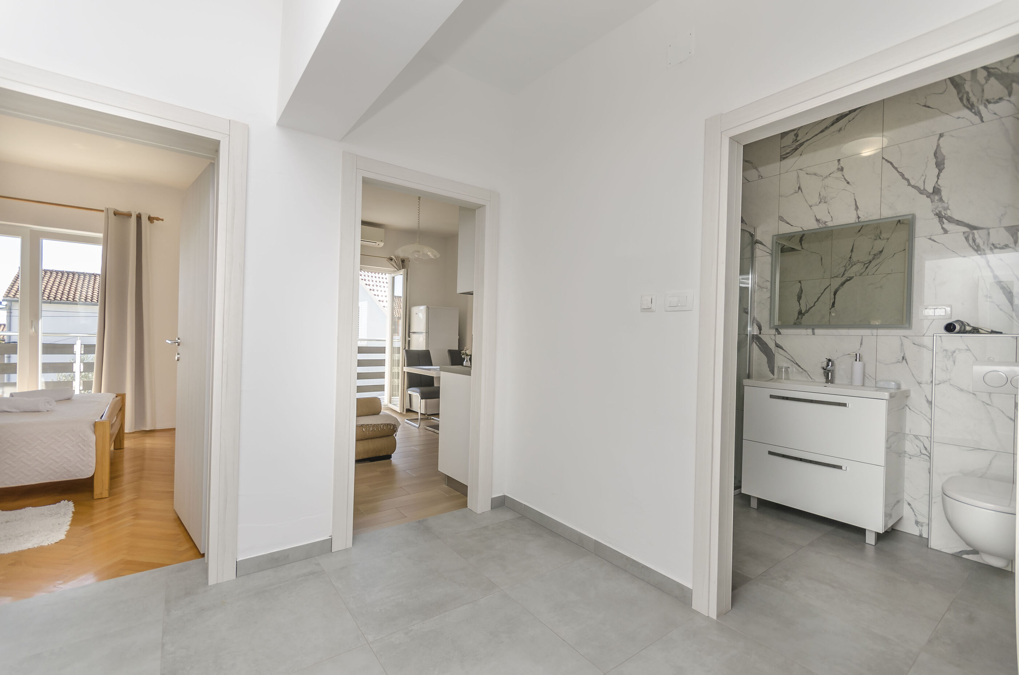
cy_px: 338
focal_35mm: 15
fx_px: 424
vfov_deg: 77.1
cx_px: 510
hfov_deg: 100.5
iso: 160
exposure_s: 1/100
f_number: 7.1
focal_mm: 10
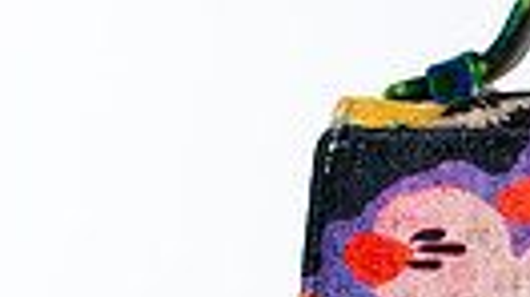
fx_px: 3286
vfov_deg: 5.2
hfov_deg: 9.0
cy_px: 311
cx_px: 811
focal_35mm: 234
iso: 200
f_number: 7.1
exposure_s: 1/200
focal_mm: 50
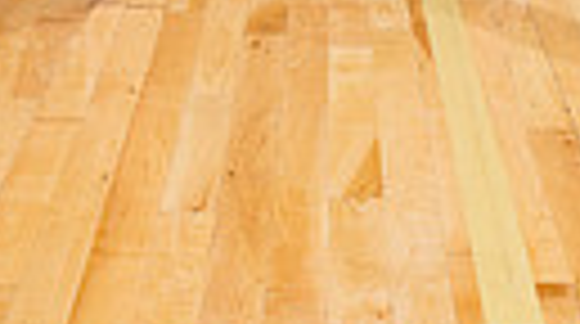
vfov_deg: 8.6
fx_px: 1857
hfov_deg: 17.7
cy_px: -576
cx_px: 364
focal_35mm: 121
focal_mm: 33
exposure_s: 1/250
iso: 250
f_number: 8
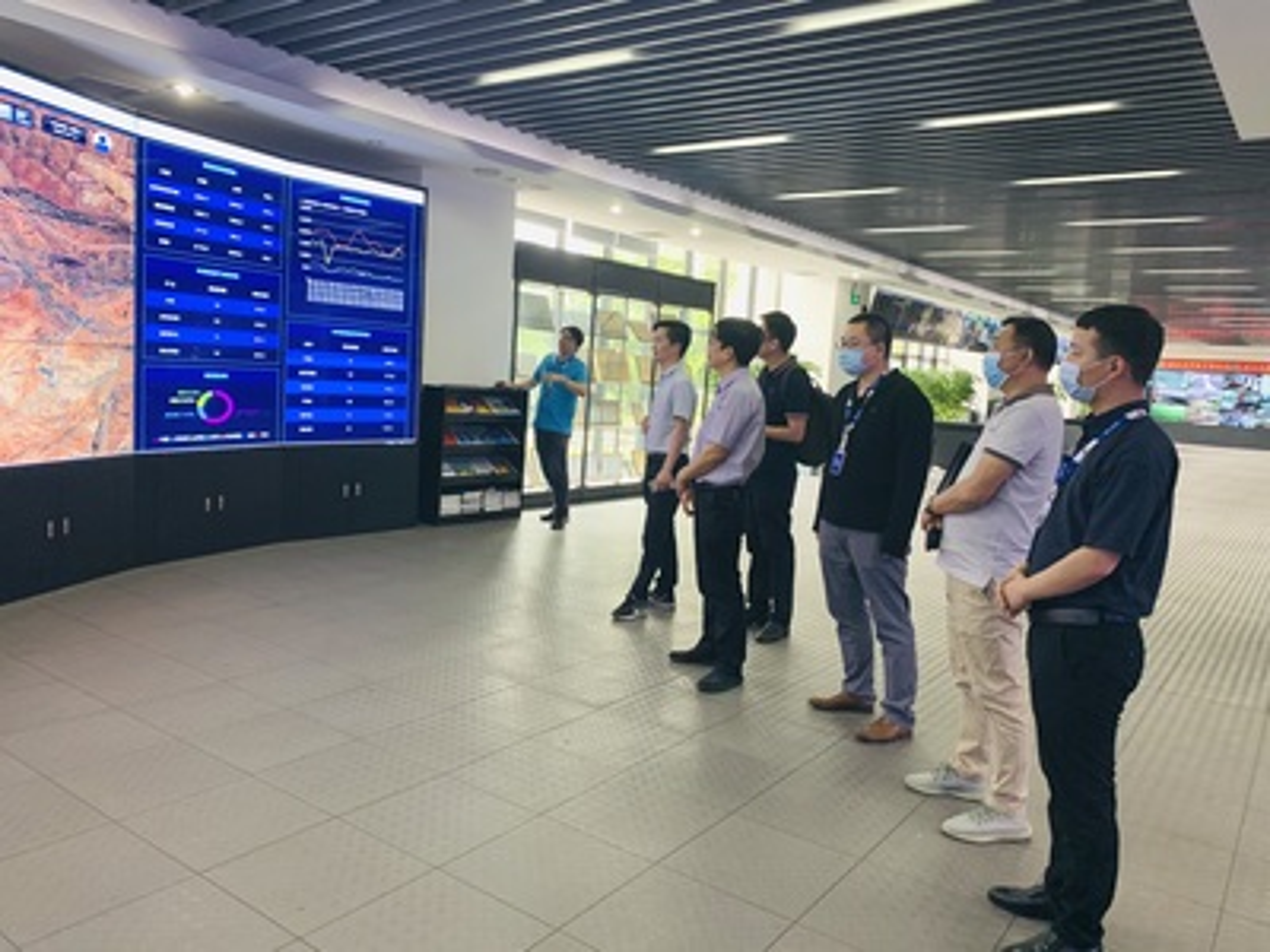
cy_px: 476
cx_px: 635
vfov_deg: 53.1
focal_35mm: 26
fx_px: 954
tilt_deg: -6.4
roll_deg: -5.4
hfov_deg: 67.3
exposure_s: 1/50
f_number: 1.8
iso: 160
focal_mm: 4.25
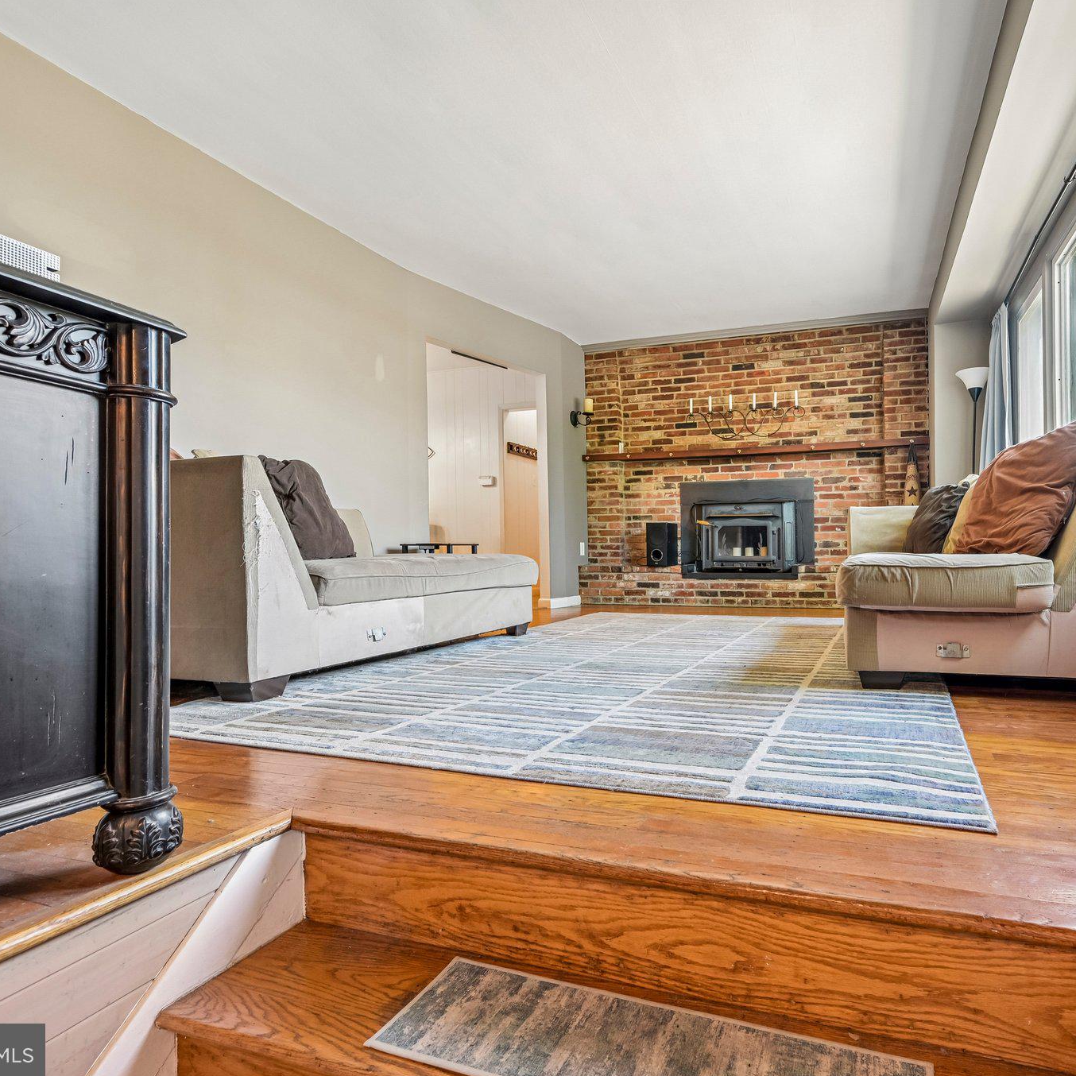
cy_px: 539
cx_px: 683
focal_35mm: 18
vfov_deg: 80.7
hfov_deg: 79.0
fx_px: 633
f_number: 8
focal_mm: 14
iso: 400
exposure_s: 1/4
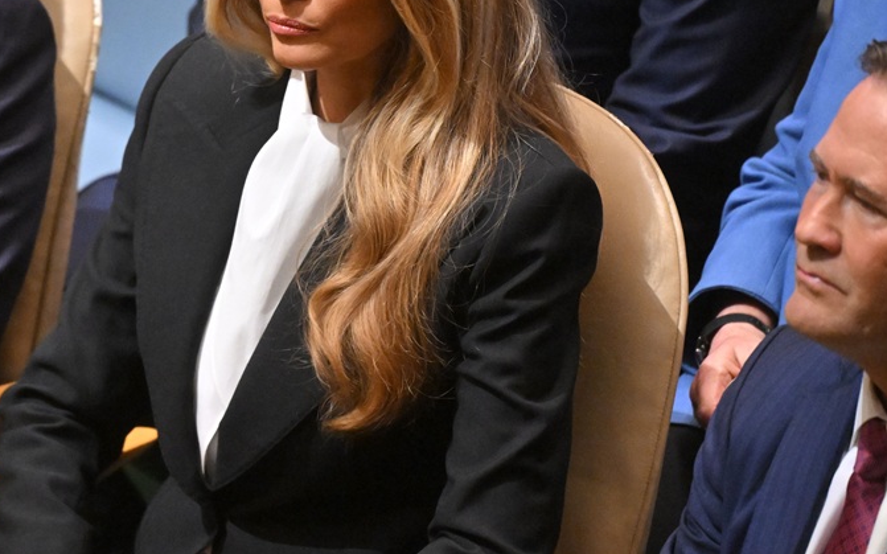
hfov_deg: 2.3
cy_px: 65
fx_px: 22041
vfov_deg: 1.4
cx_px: 44
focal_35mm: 912
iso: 5000
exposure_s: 1/400
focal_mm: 400
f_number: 4
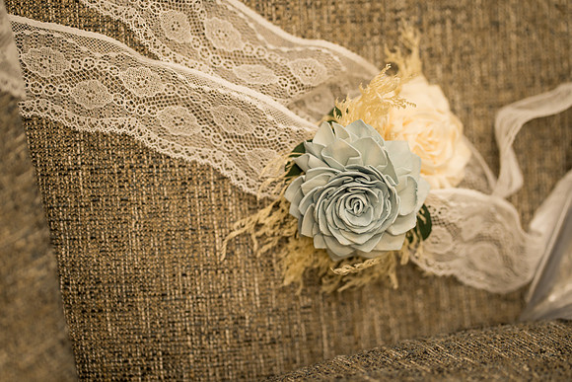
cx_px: 286
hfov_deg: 23.9
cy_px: 191
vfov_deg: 16.1
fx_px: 1351
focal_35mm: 85
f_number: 2.8
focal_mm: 85
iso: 640
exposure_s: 1/200
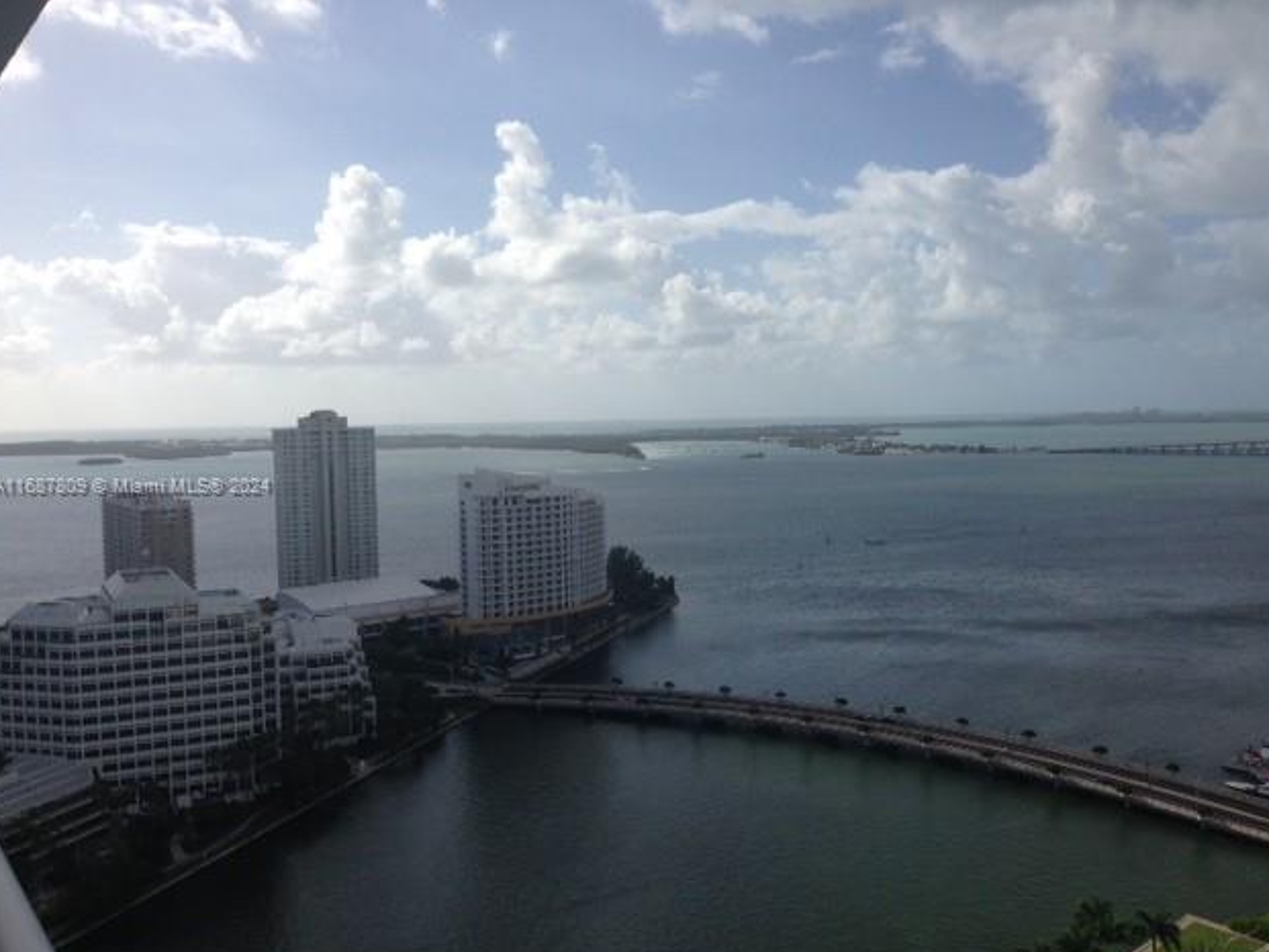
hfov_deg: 53.9
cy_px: 488
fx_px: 1247
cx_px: 642
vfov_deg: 41.8
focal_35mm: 34
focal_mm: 4.12
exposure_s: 1/3390
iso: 50
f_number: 2.4
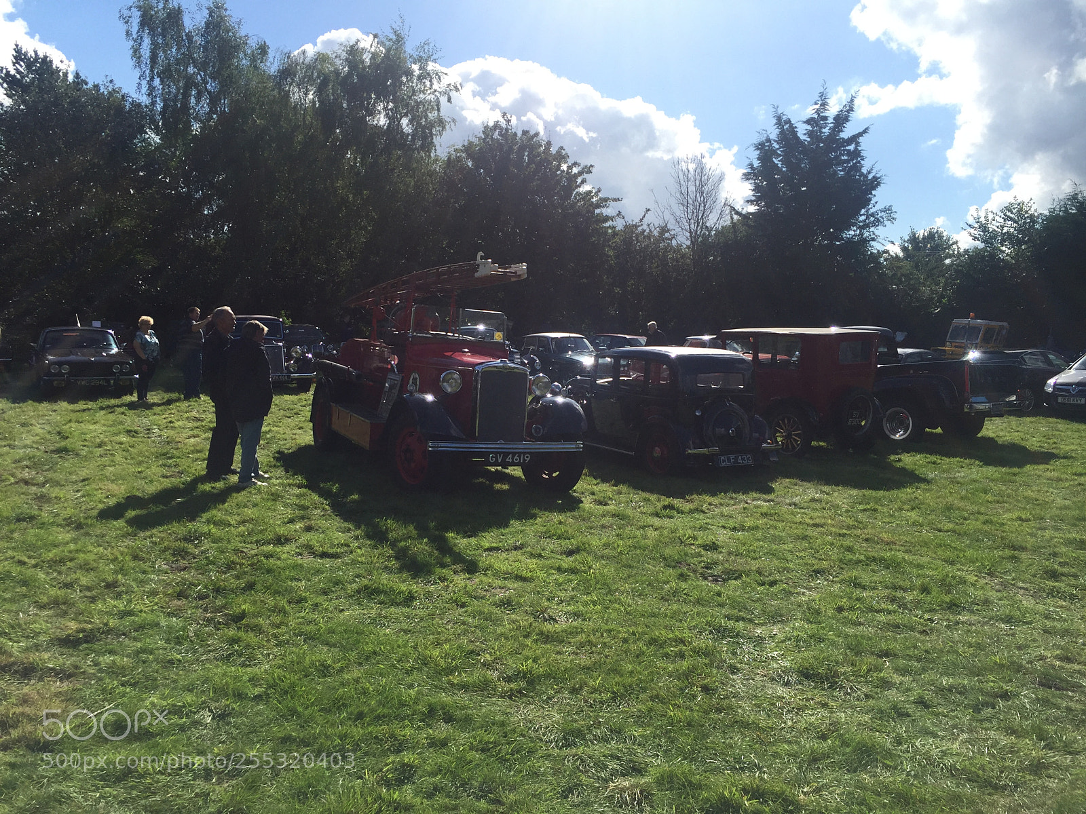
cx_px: 543
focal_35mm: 29
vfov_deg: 48.2
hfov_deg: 61.7
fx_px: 910
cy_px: 407
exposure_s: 1/3049
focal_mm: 4.15
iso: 32
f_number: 2.2
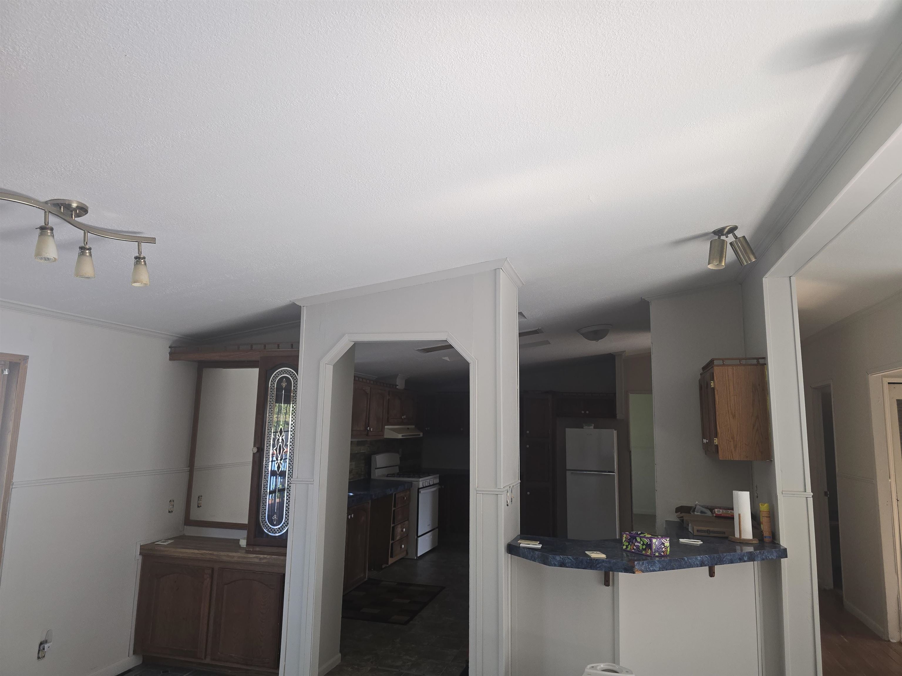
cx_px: 451
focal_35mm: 23
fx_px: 599
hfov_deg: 73.9
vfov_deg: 58.9
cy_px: 338
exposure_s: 1/60
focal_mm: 6.3
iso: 50
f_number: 1.7
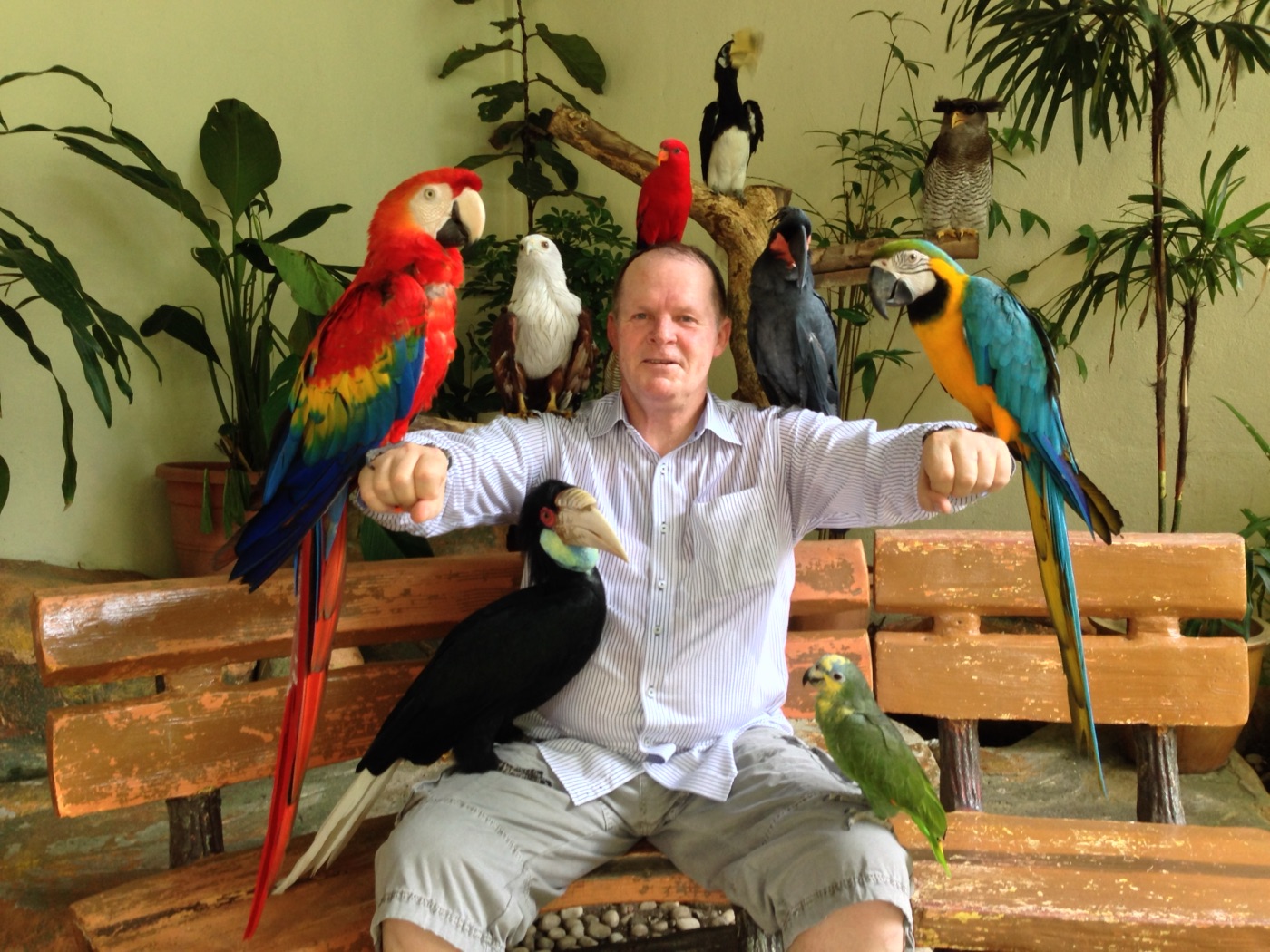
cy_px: 476
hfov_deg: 55.4
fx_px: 1211
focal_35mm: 33
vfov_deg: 42.9
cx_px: 635
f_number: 2.4
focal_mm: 4.12
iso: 80
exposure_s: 1/20
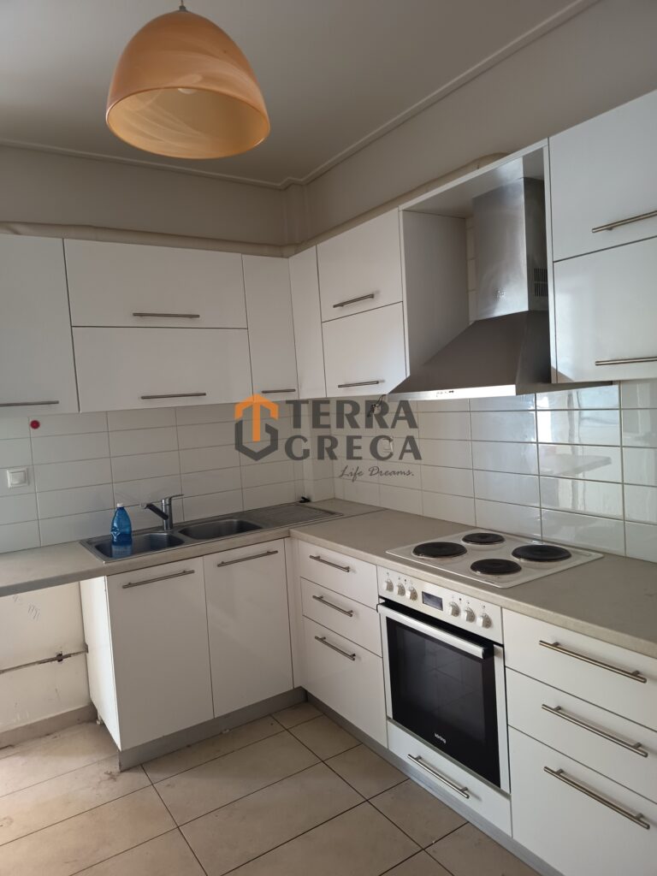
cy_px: 438
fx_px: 607
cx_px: 328
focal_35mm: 24
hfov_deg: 56.8
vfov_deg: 71.6
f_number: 1.7
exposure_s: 1/20
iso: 1623
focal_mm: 5.27
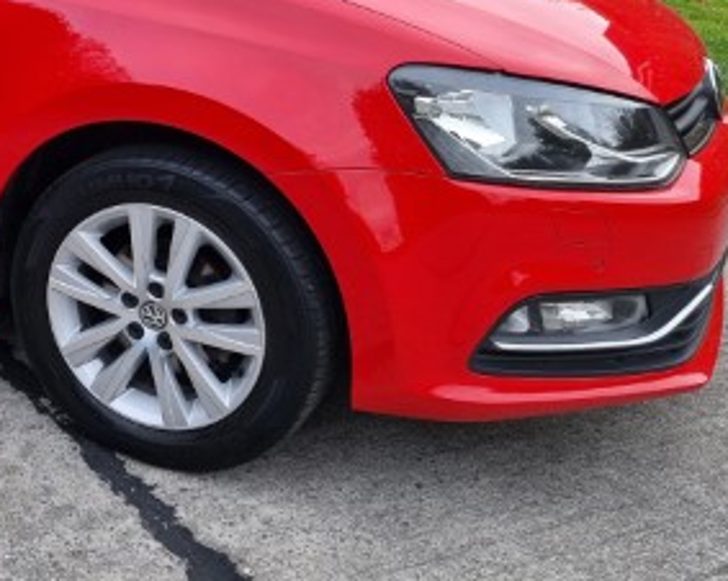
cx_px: 8
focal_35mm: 53
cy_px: 134
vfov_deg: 28.1
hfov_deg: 32.6
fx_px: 1141
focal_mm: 6.7
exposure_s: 1/120
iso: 50
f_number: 1.8
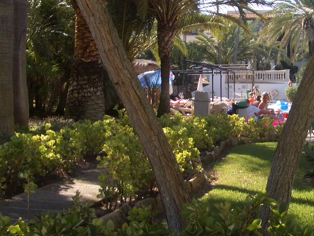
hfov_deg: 27.9
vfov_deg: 21.5
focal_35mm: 68
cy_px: 78
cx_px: 254
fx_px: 617
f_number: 2.6
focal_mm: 5.8
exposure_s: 1/500
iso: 50
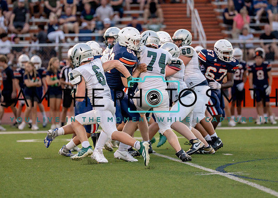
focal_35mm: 303
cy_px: 75
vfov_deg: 4.8
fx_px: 2390
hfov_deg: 6.7
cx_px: 147
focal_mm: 200
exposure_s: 1/1000
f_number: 2.8
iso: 1000
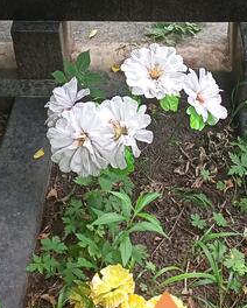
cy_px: 48
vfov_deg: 29.5
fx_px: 565
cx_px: 139
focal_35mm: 62
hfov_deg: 24.6
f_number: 1.8
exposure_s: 1/100
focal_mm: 4.05
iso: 124
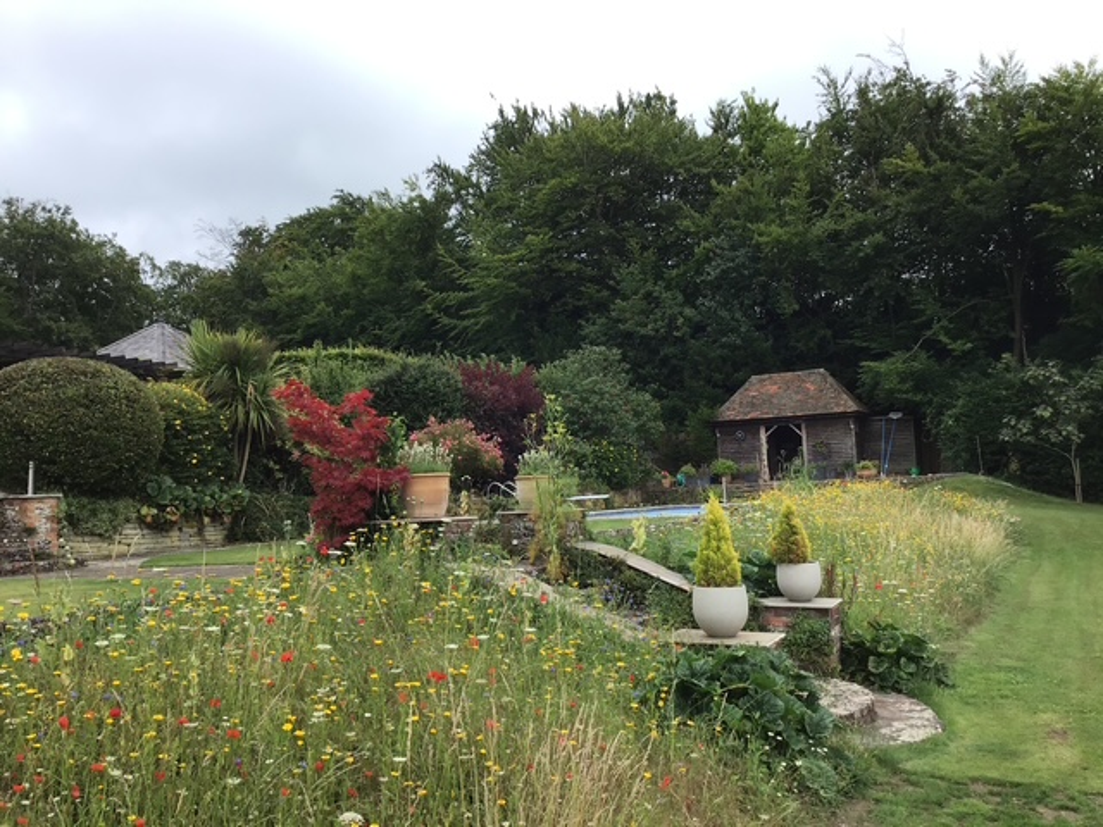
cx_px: 552
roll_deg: +2.2
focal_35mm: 31
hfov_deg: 58.4
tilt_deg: +4.0
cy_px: 414
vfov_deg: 45.4
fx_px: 988
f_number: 2.4
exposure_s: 1/488
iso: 25
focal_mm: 3.3
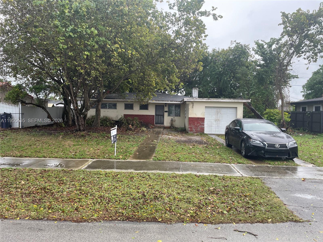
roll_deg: -1.2
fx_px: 243
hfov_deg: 67.3
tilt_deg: +2.7
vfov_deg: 53.1
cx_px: 162
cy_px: 121
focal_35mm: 26
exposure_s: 1/836
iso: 32
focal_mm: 4.2
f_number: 1.6
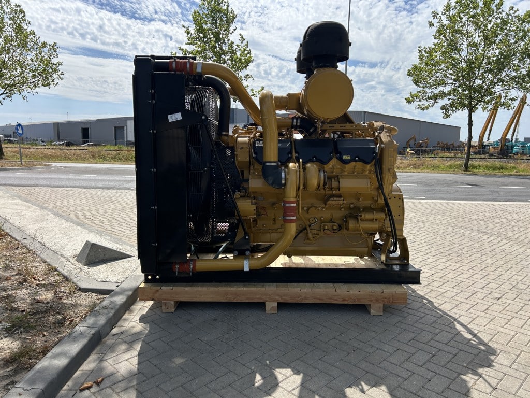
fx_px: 398
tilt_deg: -7.1
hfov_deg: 67.3
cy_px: 199
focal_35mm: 26
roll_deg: -1.5
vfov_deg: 53.1
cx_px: 265
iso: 50
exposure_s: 1/4115
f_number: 1.5
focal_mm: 5.7
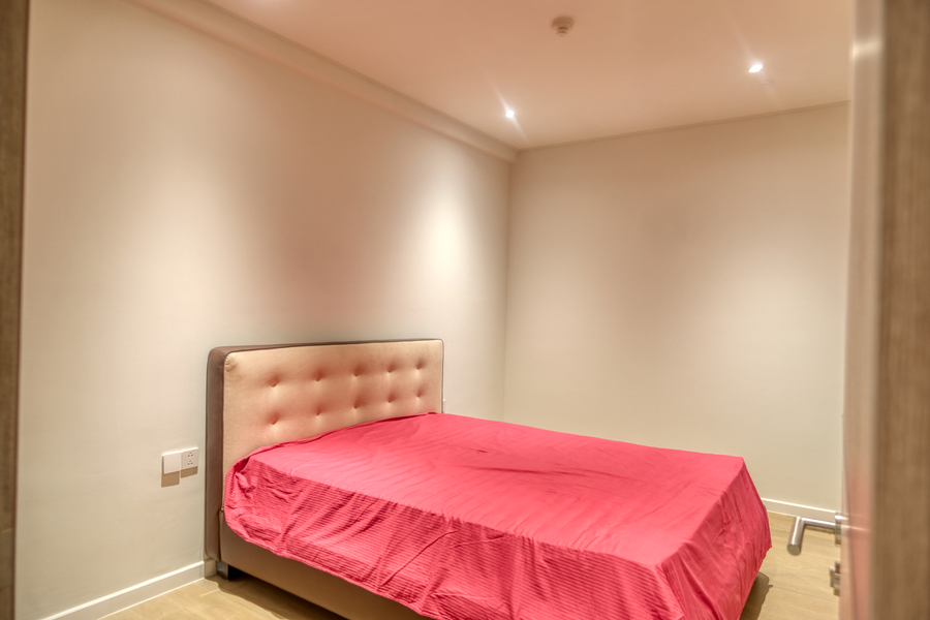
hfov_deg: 76.1
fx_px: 594
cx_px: 465
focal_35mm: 23
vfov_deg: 55.1
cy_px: 310
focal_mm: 15
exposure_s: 1/15
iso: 500
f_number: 3.5
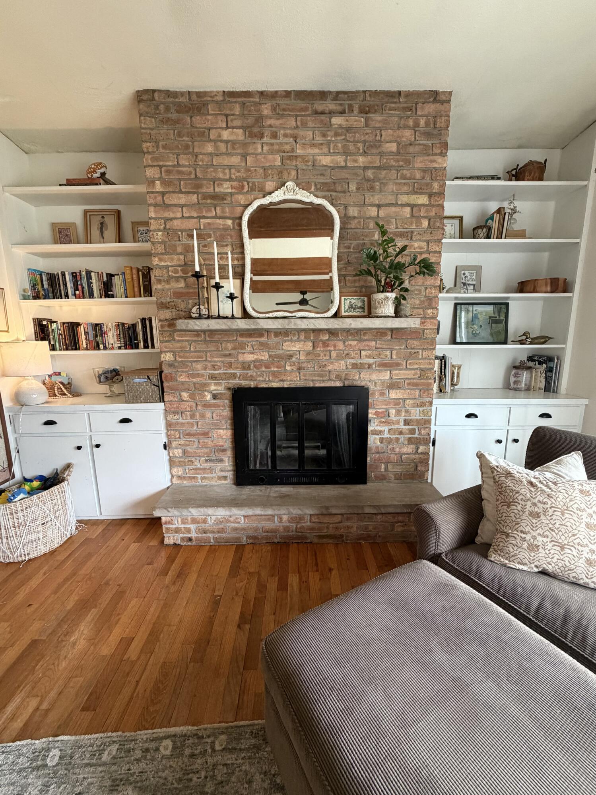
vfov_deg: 102.1
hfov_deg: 85.6
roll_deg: +1.3
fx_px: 322
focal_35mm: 14
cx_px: 298
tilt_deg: -10.0
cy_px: 398
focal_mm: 2.22
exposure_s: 1/69
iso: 320
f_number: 2.2
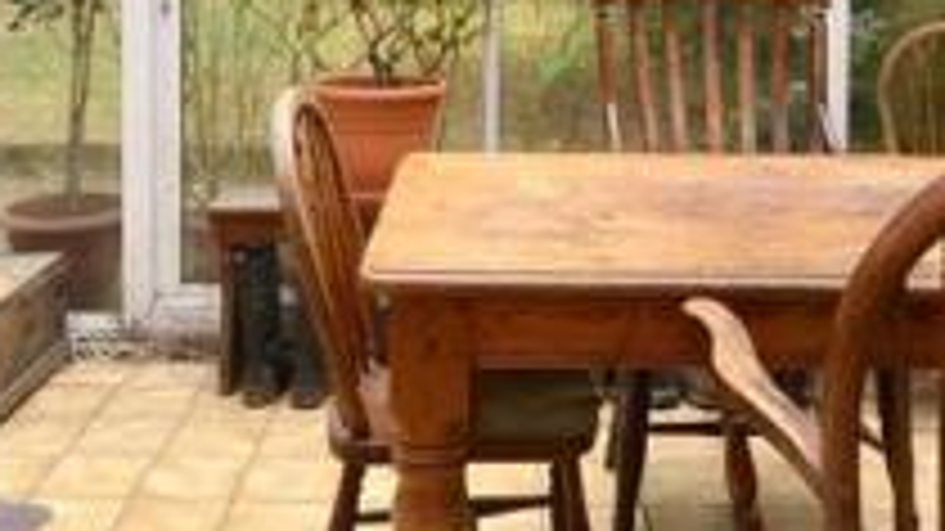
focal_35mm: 49
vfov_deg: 22.9
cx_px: 482
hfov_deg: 42.1
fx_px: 1228
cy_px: -65
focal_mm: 10
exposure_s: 1/6
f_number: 11
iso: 200
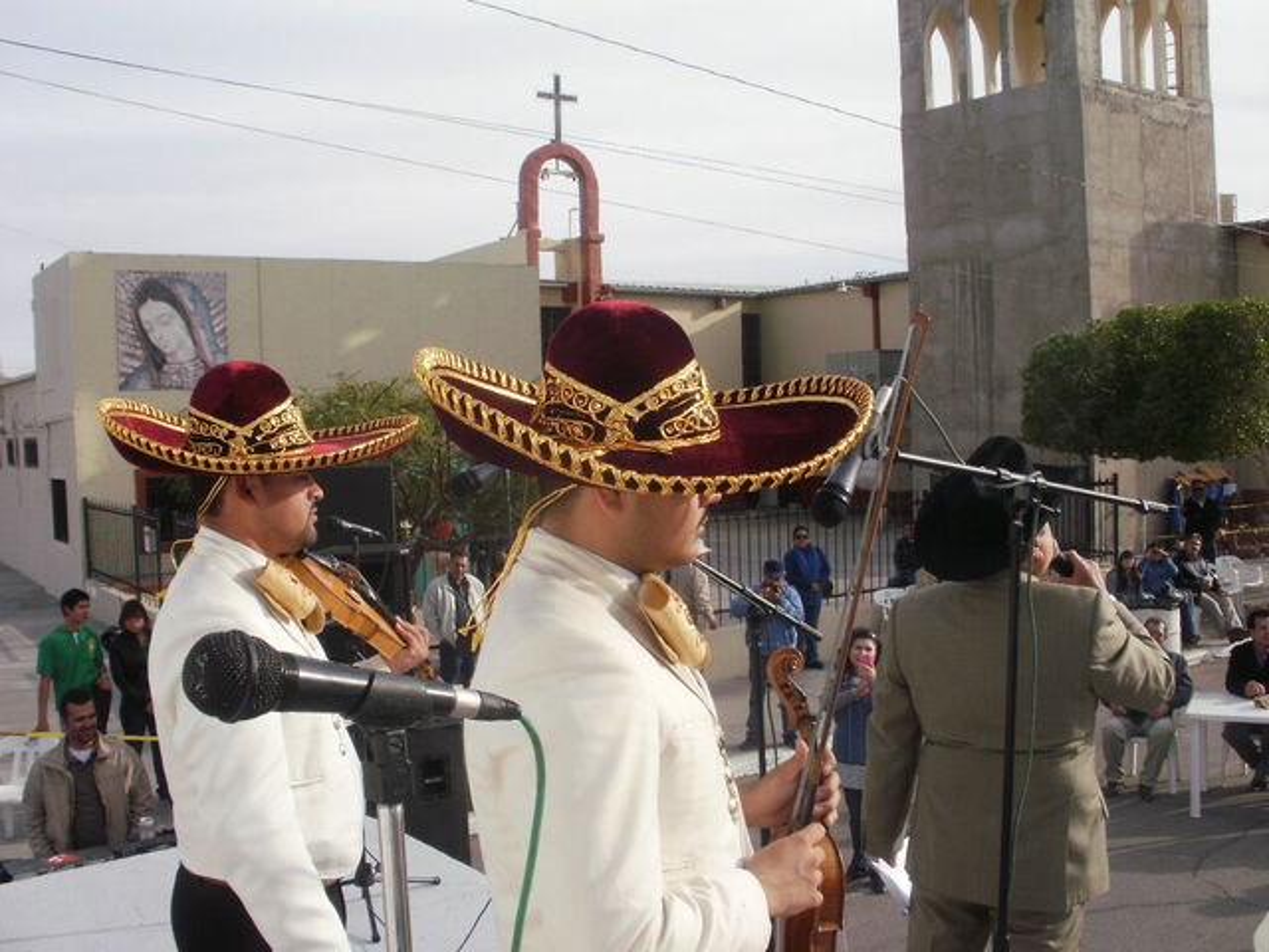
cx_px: 634
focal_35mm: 36
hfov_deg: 51.4
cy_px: 476
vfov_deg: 39.7
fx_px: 1320
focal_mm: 6.3
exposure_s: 1/320
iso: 100
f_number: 5.6
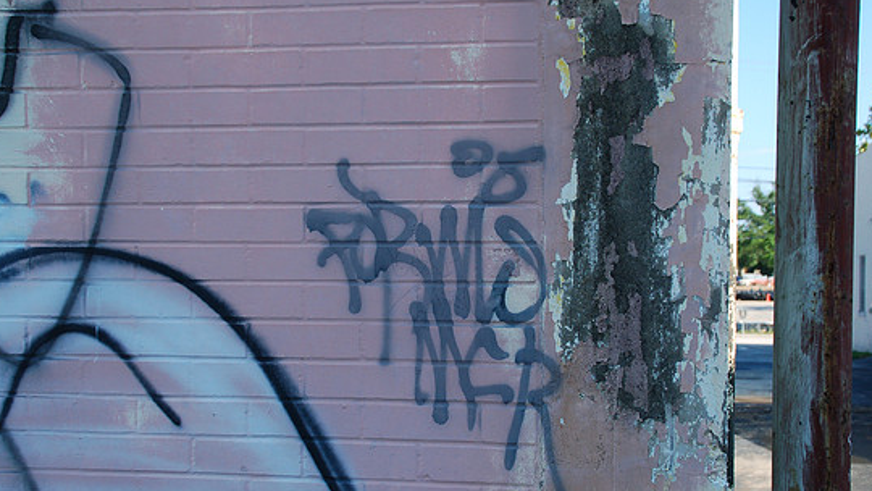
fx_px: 1249
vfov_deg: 22.2
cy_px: 289
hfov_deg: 38.5
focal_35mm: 54
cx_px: 457
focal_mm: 32
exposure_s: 1/160
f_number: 6.3
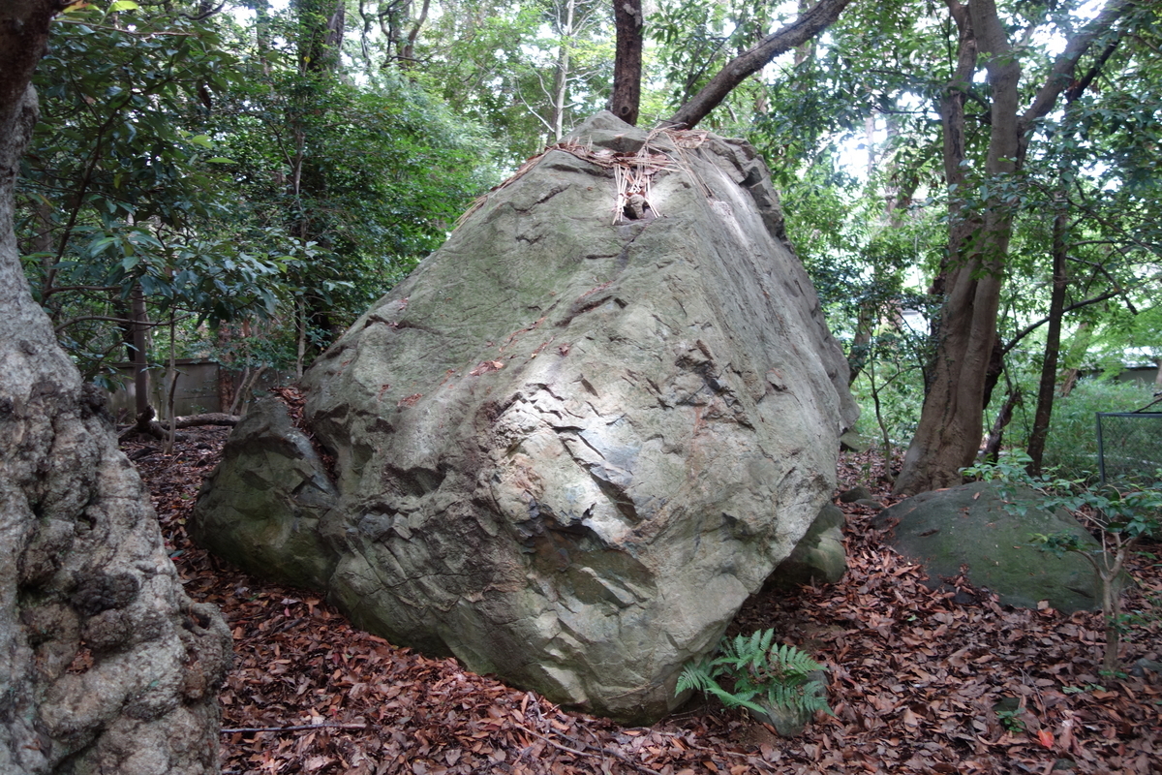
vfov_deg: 46.4
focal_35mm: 28
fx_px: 904
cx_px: 581
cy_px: 388
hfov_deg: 65.5
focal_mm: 10.4
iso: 125
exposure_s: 1/40
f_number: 1.8
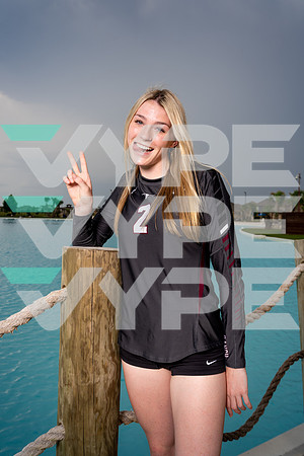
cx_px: 152
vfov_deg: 54.4
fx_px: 443
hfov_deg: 37.9
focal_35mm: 35
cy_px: 228
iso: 100
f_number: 8
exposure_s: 1/200
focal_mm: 35
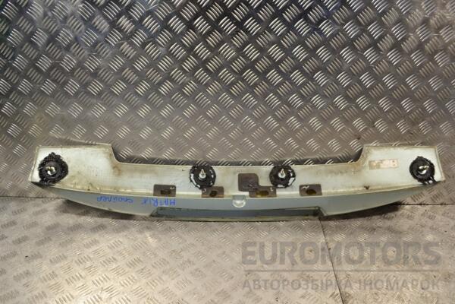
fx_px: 379
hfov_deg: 61.9
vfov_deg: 43.6
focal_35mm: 30
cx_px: 228
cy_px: 152
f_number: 5.6
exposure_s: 1/125
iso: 400
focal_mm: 20
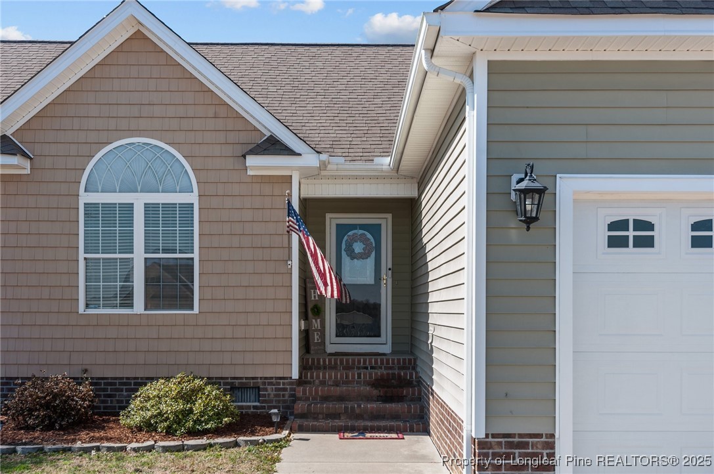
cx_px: 357
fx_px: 693
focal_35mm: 35
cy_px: 237
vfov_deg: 37.8
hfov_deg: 54.5
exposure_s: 1/250
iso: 400
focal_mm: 35
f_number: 8
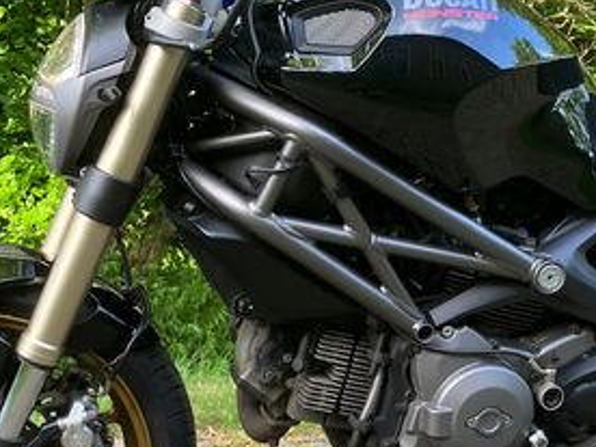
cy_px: 356
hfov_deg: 29.6
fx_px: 1119
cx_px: 393
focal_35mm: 65
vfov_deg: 22.3
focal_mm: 3.99
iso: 64
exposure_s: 1/121
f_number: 1.8
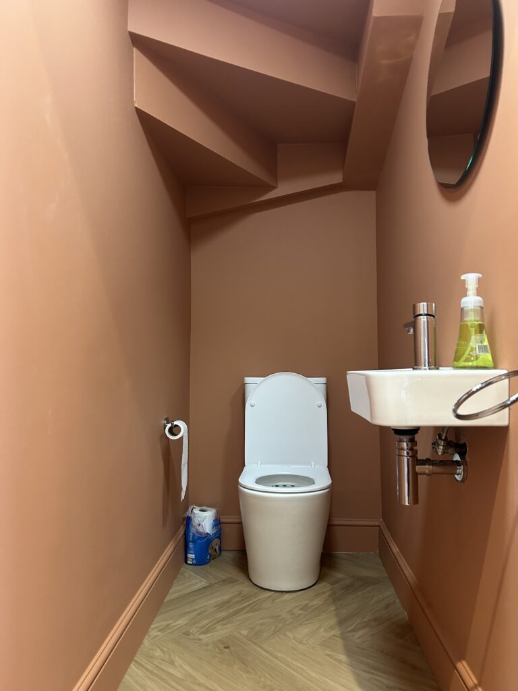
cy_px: 346
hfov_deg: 53.1
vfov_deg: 67.3
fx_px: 519
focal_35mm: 26
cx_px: 259
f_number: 1.5
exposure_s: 1/50
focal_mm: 5.7
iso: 250
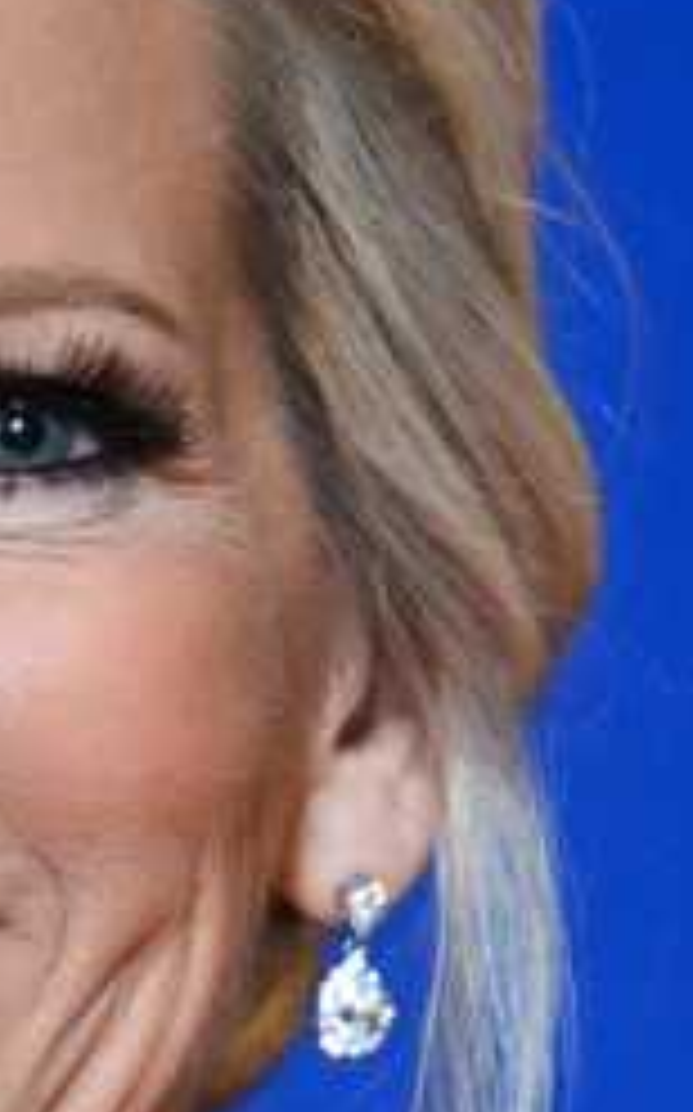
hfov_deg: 0.9
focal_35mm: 1389
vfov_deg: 1.5
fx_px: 42047
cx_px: -148
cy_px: 898
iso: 3200
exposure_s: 1/320
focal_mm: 200
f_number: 2.8
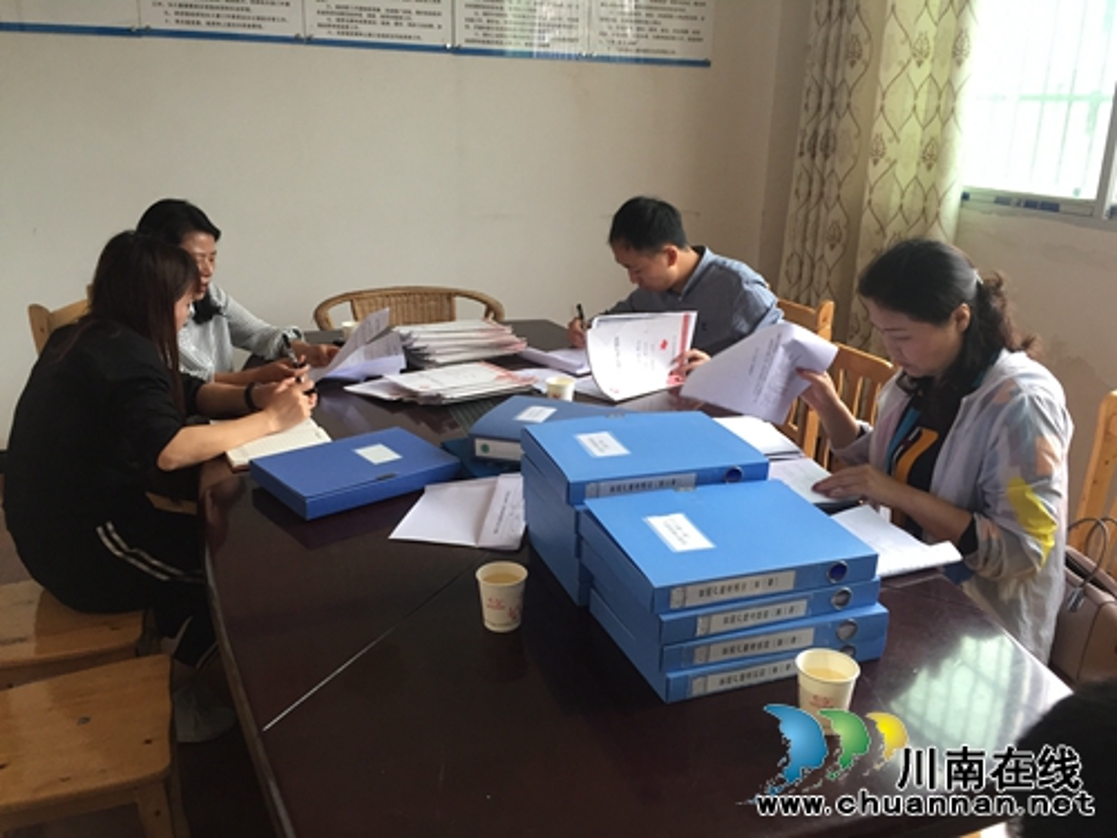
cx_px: 558
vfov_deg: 48.2
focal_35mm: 29
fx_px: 936
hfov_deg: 61.7
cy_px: 419
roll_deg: -1.5
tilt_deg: -18.5
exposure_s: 1/33
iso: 64
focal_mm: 4.15
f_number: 2.2
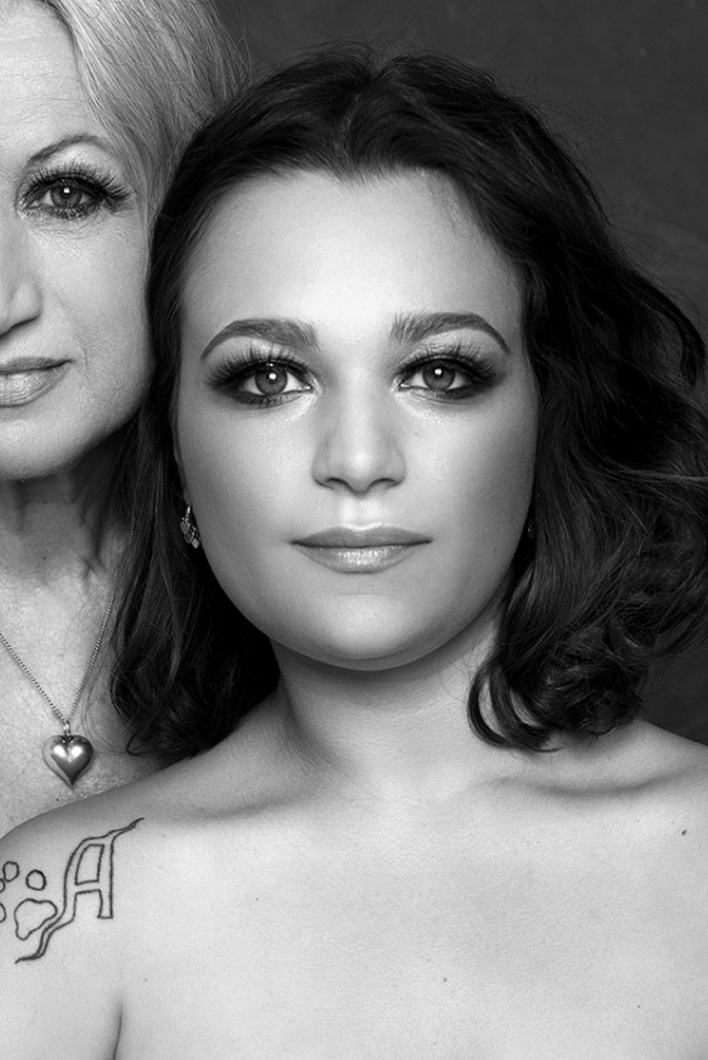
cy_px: 893
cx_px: 285
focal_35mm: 114
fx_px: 3360
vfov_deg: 17.7
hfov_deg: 12.0
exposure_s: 1/125
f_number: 8
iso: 100
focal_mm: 50
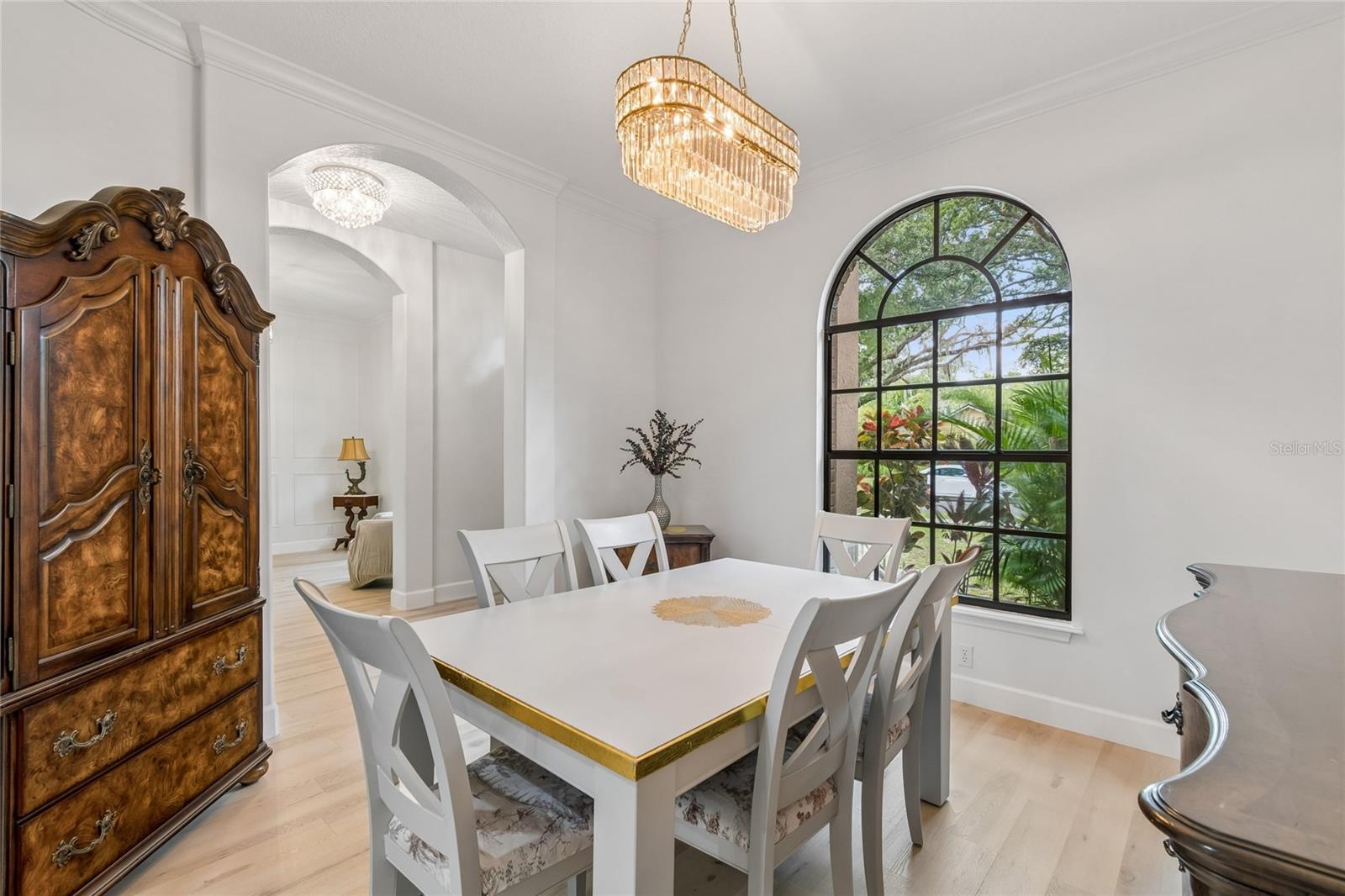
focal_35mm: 15
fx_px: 560
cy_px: 448
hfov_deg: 100.4
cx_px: 672
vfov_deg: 77.3
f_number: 7.1
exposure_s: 1/10
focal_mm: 10
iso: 100
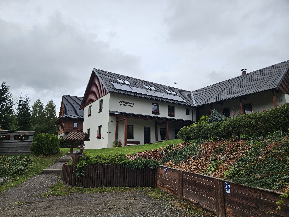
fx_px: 192
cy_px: 108
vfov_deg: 58.9
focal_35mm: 23
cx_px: 144
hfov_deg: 73.9
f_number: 1.8
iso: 25
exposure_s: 1/1441
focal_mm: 5.4
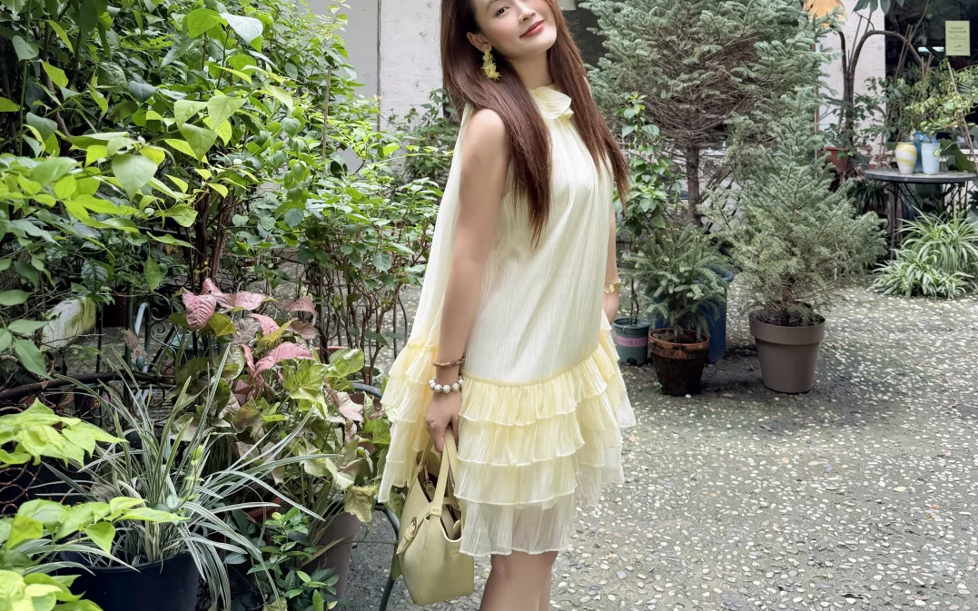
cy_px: 44
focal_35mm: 34
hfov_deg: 56.7
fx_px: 906
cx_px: 489
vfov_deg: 34.8
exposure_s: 1/351
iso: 80
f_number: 1.78
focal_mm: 6.76
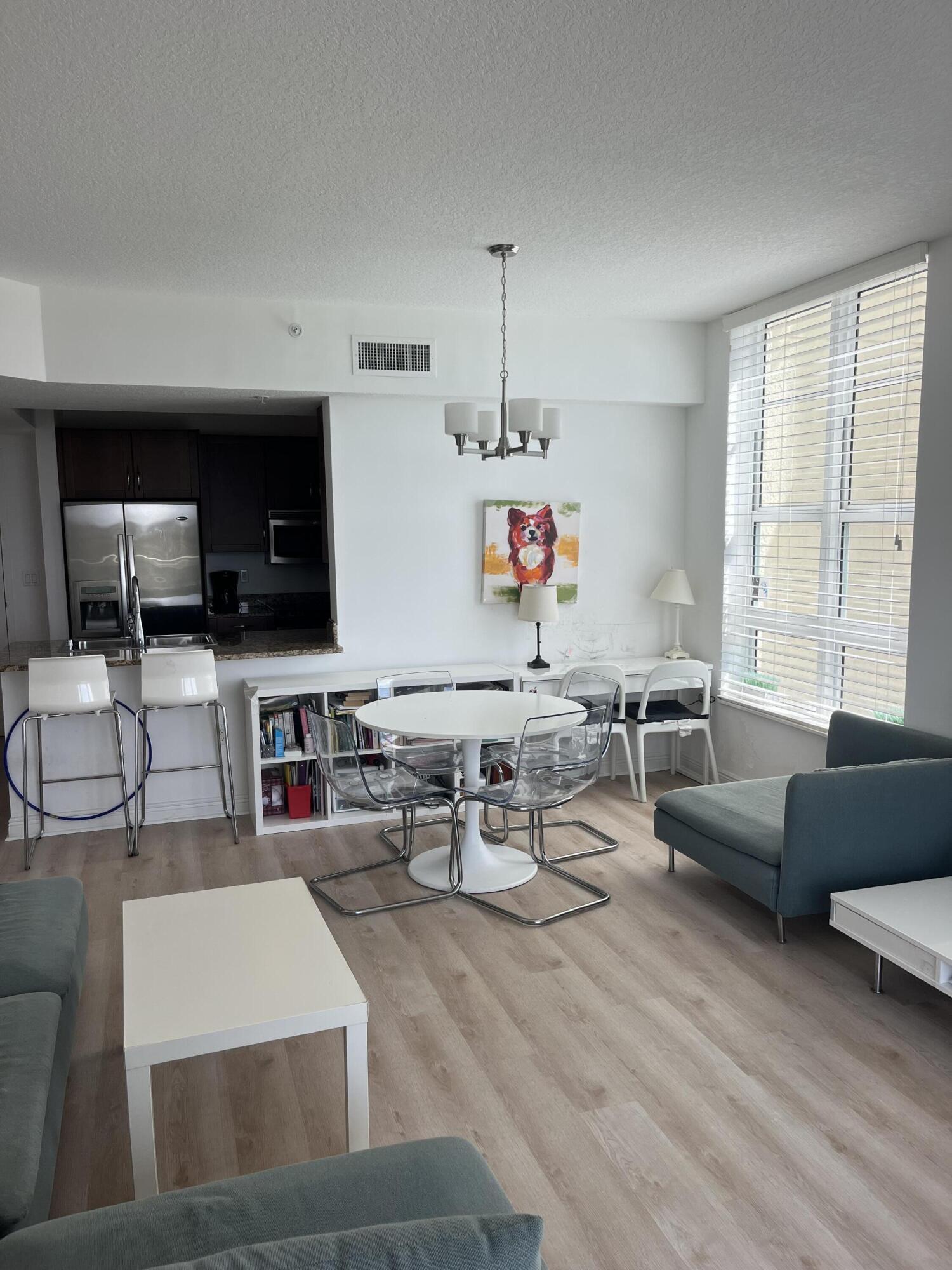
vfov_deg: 67.3
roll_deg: +1.1
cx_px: 476
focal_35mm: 26
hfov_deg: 53.1
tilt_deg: -8.3
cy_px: 635
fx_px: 953
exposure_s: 1/676
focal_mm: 5.1
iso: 50
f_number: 1.6
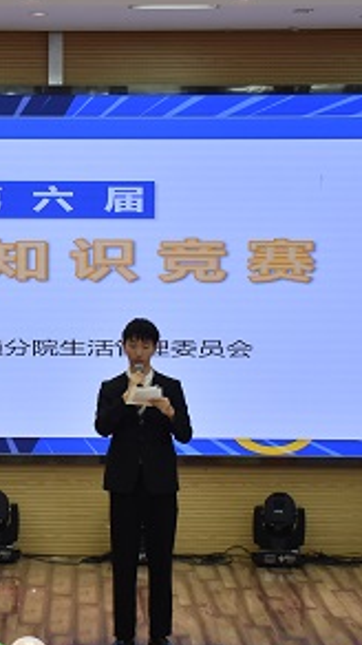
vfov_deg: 18.9
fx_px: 1931
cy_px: 358
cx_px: 58
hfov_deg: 10.7
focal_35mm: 113
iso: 640
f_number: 4.2
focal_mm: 38
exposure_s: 1/250
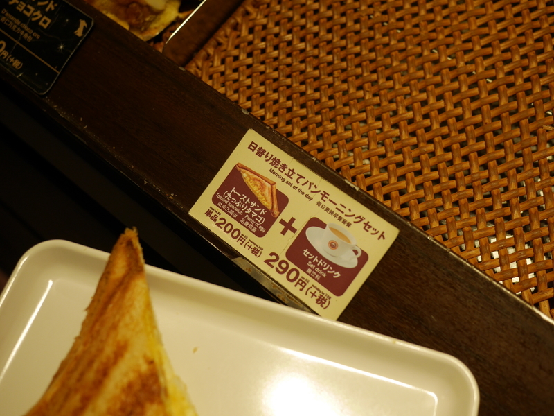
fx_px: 640
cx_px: 277
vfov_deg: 36.0
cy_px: 208
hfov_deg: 46.8
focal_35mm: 40
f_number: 2.5
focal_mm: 20
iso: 200
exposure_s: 1/200
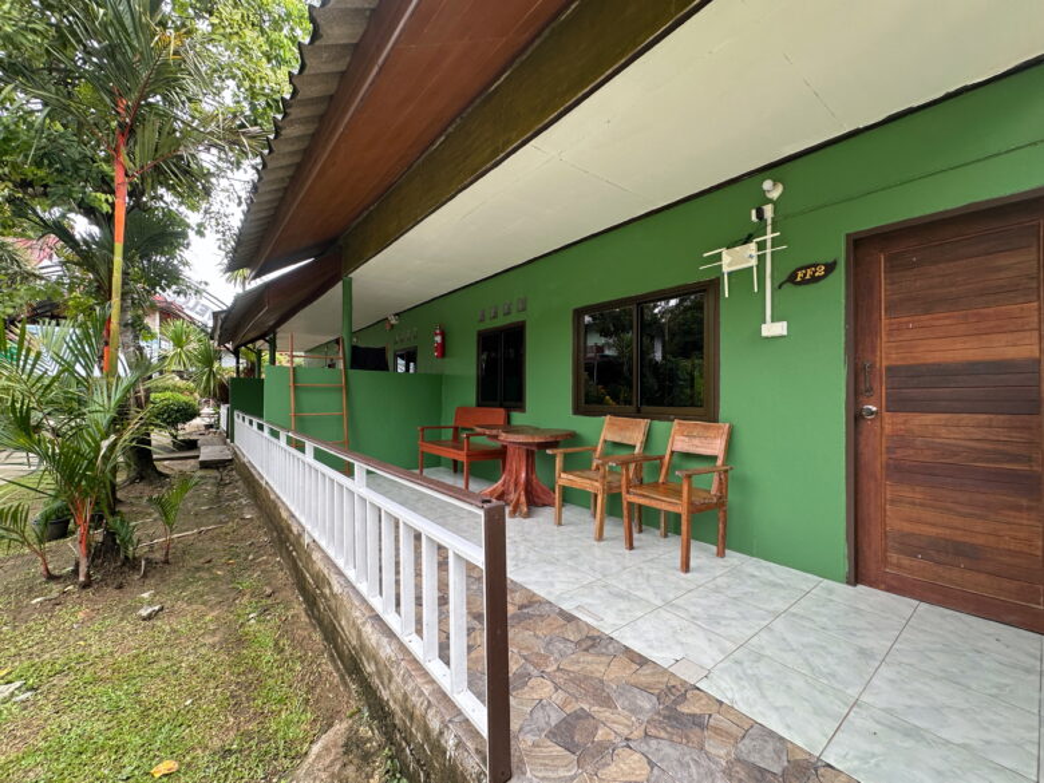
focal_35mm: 14
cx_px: 522
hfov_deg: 102.1
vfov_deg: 85.7
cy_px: 392
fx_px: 422
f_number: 2.2
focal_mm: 2.22
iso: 64
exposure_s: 1/99
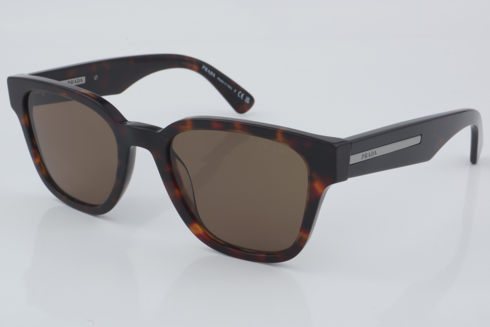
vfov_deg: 18.2
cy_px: 164
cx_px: 245
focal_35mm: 75
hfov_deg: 27.0
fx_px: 1021
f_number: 32
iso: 100
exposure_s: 1/4
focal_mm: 50
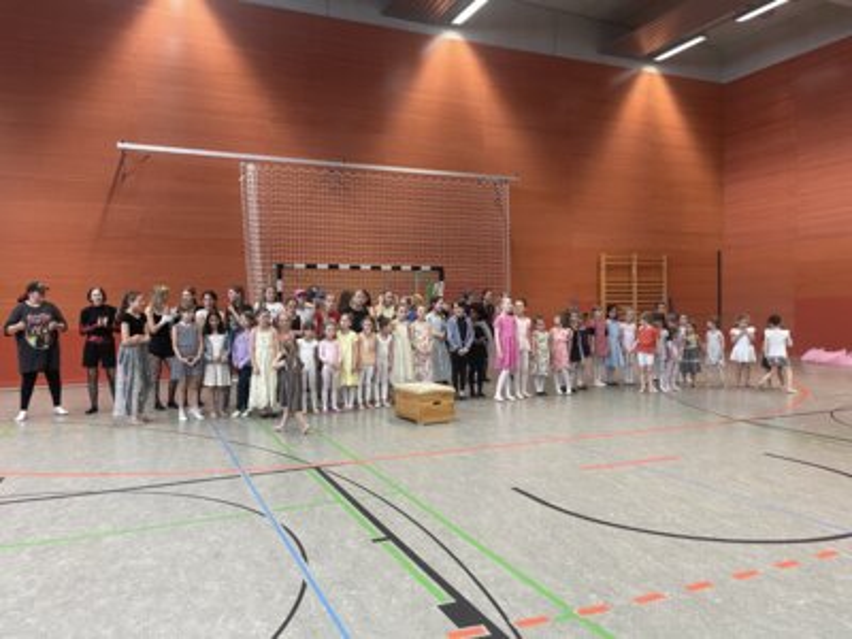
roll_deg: +1.0
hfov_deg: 67.3
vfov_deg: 53.1
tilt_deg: +0.3
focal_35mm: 26
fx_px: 640
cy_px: 320
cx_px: 426
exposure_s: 1/50
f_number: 1.6
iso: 80
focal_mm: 4.2
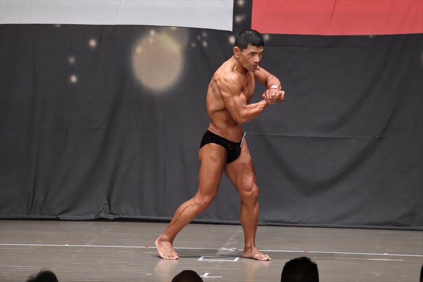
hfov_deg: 8.1
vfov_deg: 5.4
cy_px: 141
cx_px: 212
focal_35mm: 255
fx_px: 2995
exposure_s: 1/400
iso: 6400
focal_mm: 170
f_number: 5.6
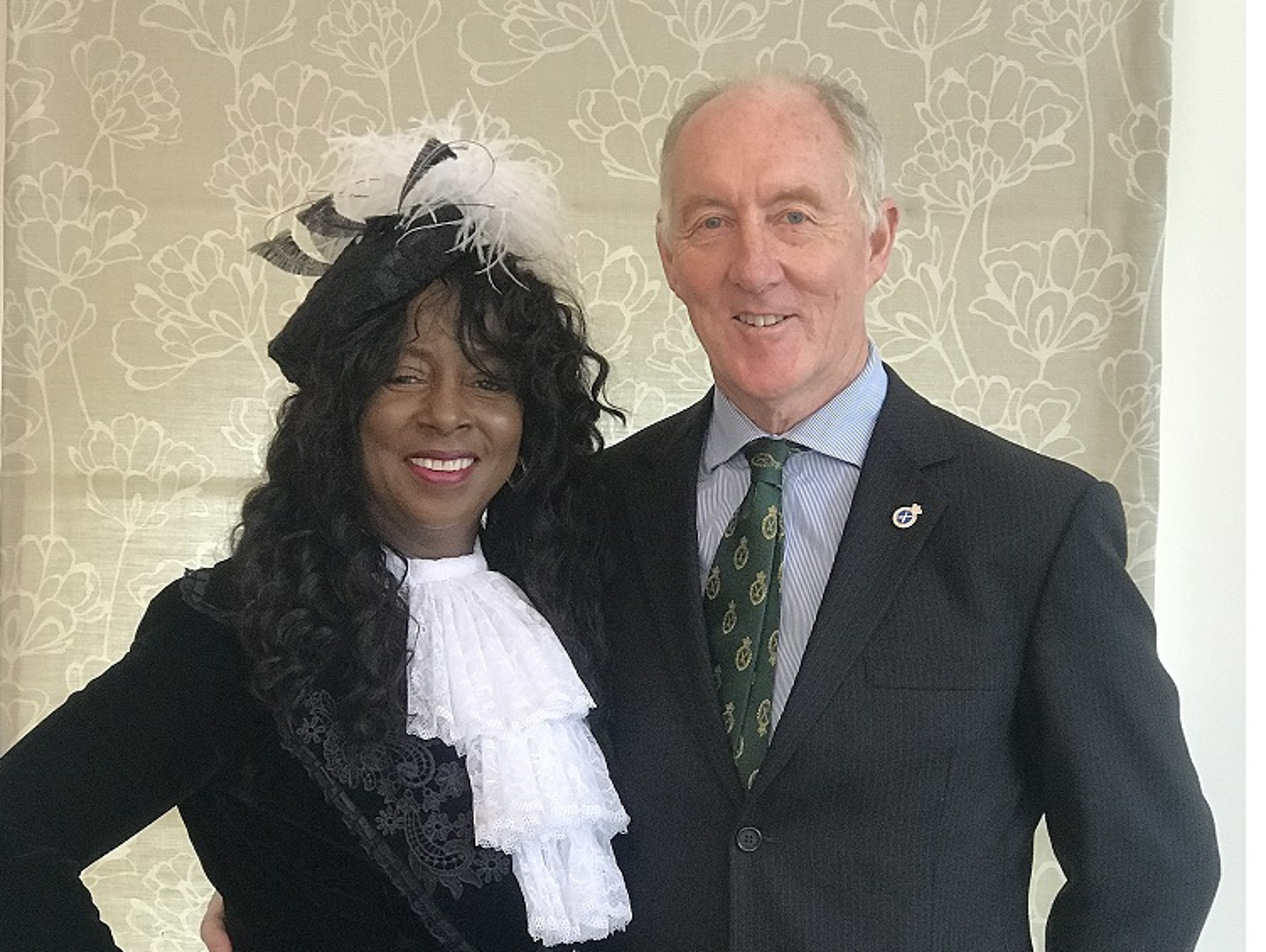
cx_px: 633
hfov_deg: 33.7
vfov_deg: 25.7
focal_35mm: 57
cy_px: 476
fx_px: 2087
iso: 200
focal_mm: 6.6
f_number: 2.8
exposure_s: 1/50
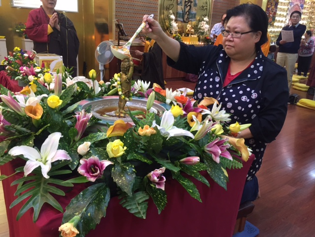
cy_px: 118
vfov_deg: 48.2
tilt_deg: -19.9
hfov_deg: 61.7
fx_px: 264
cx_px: 158
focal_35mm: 29
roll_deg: -4.6
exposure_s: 1/33
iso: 160
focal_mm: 4.15
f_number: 2.2
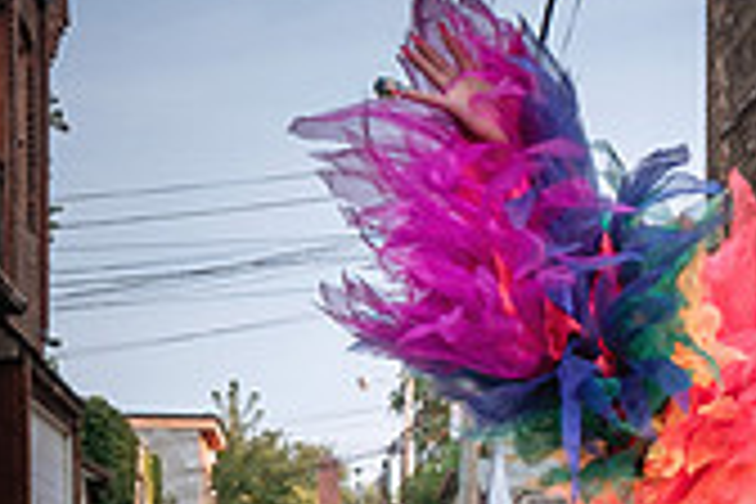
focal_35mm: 124
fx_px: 2604
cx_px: 454
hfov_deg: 16.5
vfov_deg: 10.6
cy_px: 767
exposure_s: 1/320
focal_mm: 24
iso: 800
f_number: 4
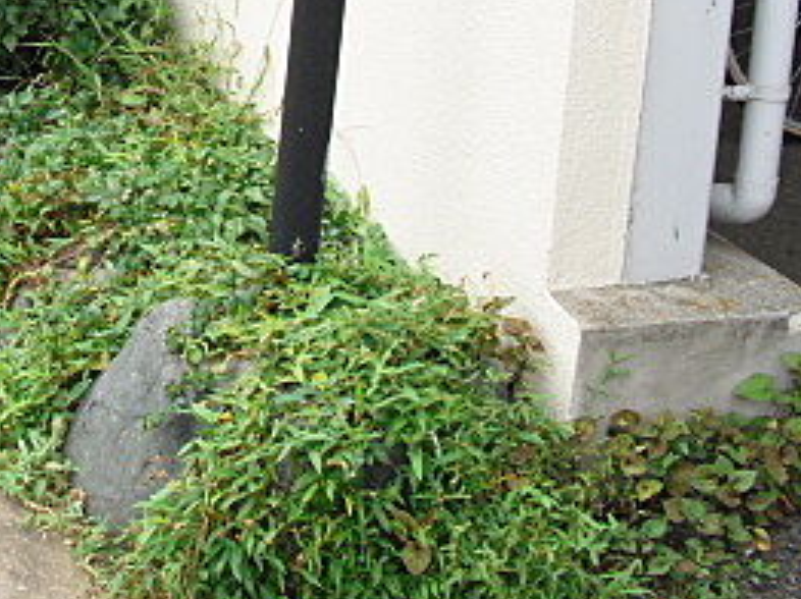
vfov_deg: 16.4
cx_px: -76
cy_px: -18
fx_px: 2034
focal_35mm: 88
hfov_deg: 21.2
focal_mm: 6.3
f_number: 3.1
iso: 100
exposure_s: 1/160
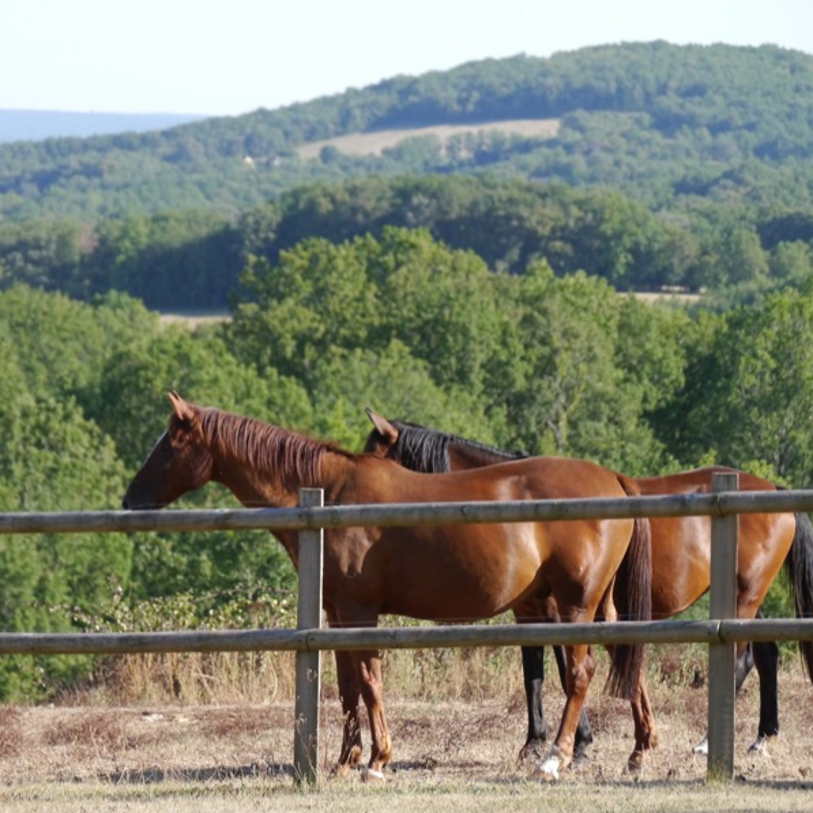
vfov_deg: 6.8
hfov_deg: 6.8
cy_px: 407
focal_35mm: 258
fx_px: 6855
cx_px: 328
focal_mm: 109
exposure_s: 1/1000
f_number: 7.1
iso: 800
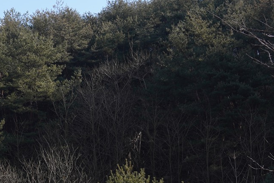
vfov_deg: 11.2
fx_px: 898
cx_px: -83
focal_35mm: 118
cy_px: 278
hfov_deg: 16.4
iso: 100
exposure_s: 1/100
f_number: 10
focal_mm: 38
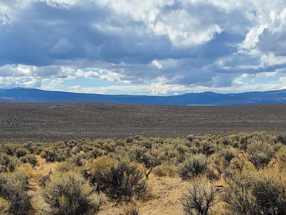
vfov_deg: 21.0
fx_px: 562
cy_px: 208
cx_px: 179
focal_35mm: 68
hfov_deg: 28.5
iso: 50
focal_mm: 4.3
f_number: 2.4
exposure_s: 1/2151
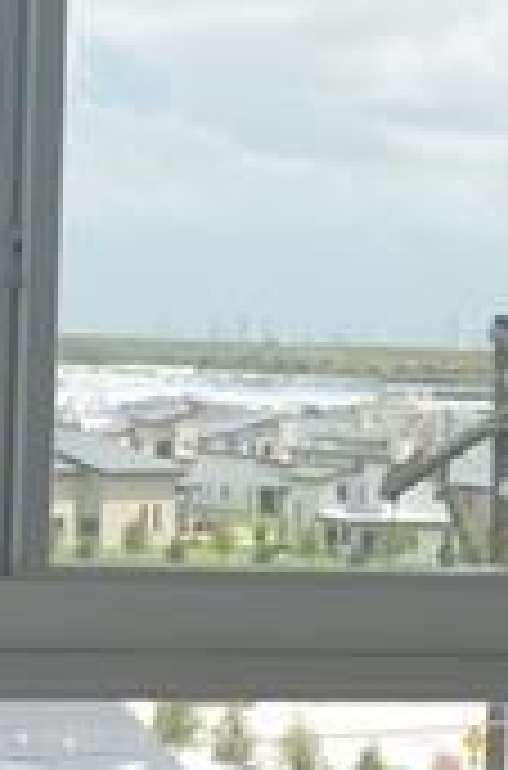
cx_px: 589
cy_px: 1009
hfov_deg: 7.1
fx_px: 4046
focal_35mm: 190
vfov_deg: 10.6
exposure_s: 1/200
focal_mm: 18
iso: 100
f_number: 3.5
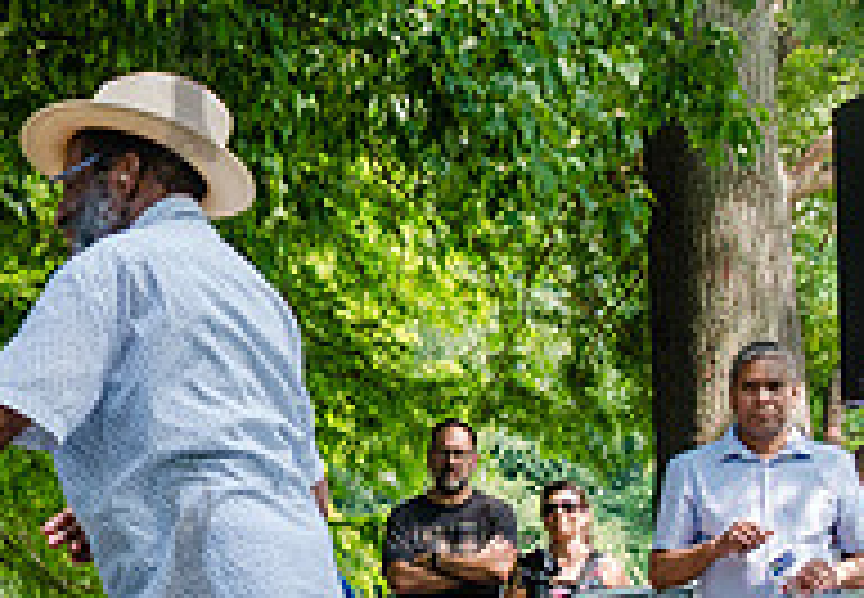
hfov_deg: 12.4
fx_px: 3765
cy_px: 754
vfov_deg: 9.0
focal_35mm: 155
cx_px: -449
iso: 640
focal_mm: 35
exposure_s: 1/800
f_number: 4
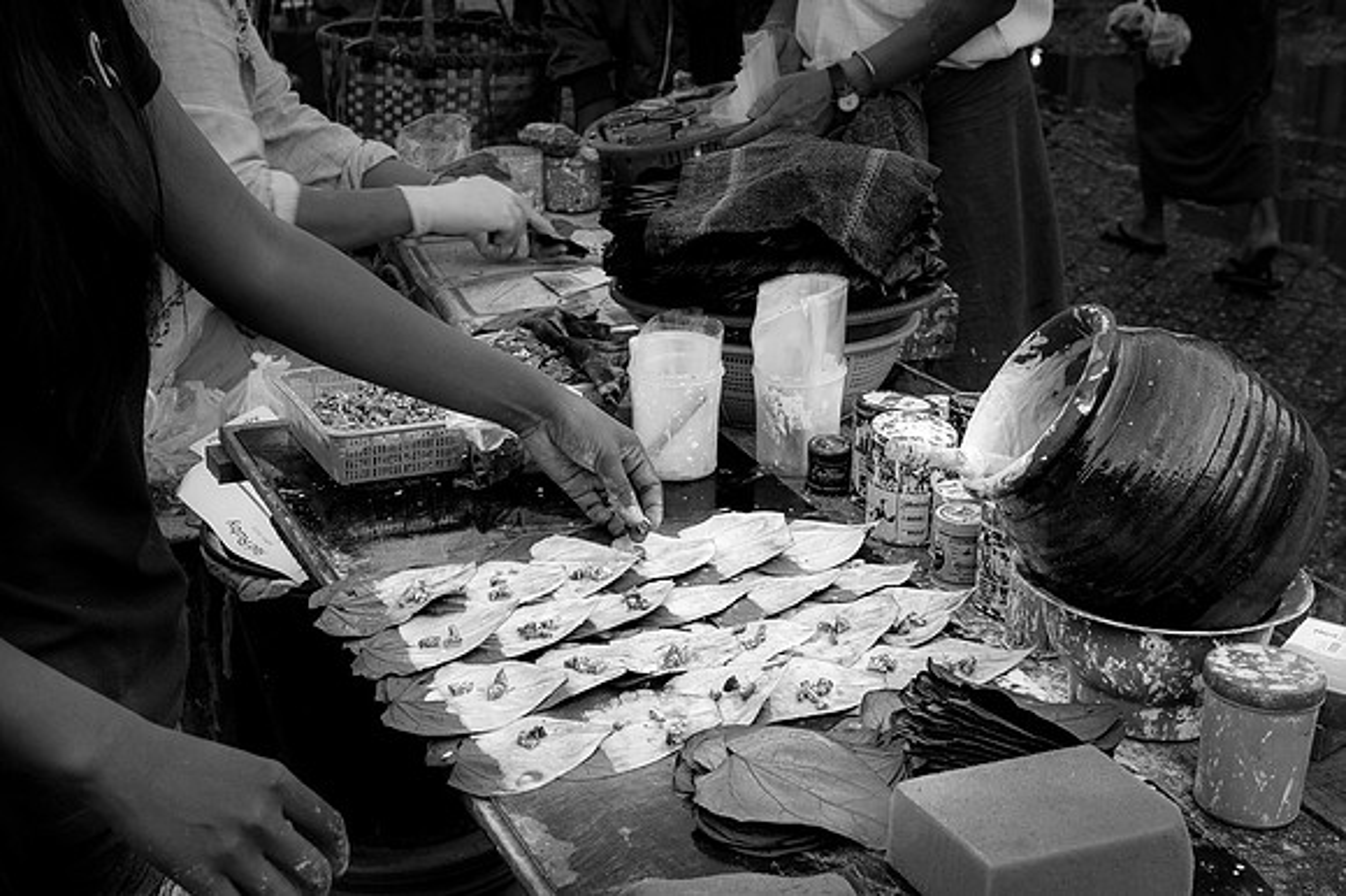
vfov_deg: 24.6
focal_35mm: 55
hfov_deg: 36.3
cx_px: 673
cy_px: 448
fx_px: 2055
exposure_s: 1/125
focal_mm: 55
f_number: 11
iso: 1250
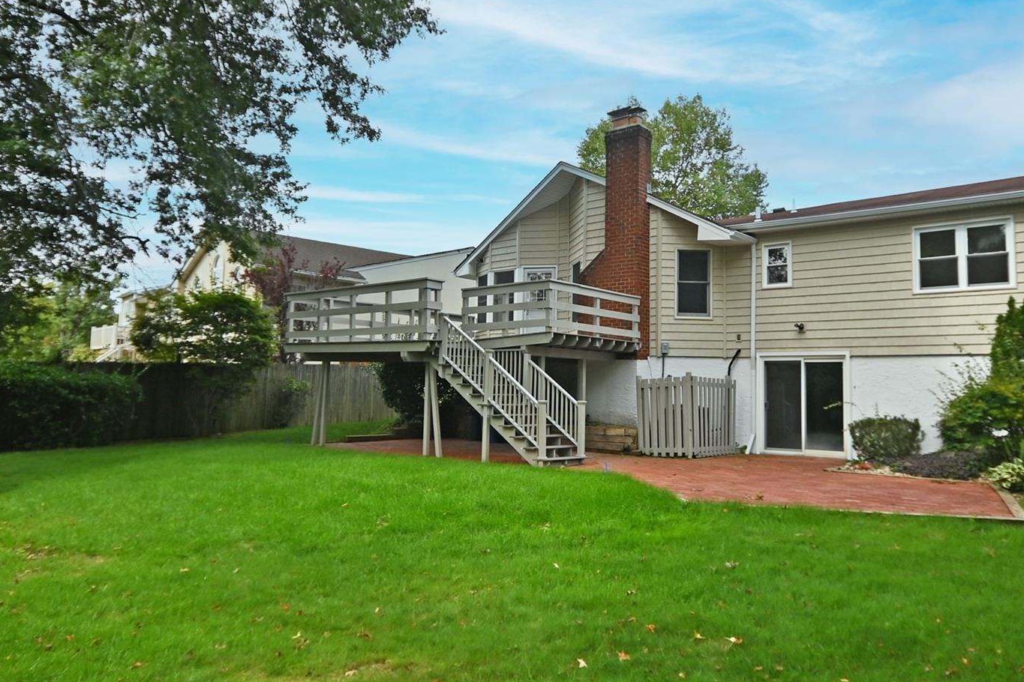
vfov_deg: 47.9
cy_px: 317
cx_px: 557
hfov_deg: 67.3
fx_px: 768
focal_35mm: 27
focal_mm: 12
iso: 100
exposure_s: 1/320
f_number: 6.3
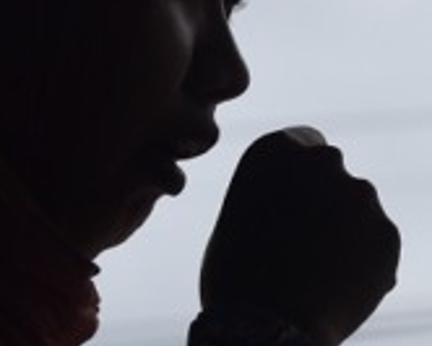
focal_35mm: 433
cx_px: 78
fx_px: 5538
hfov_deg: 4.5
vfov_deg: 3.6
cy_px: 207
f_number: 5.6
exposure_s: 1/2500
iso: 800
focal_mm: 75
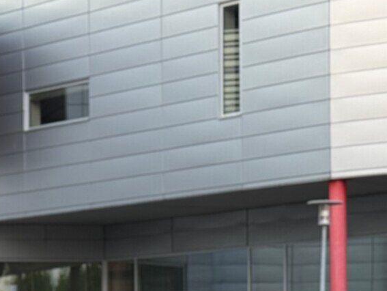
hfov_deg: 11.5
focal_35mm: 165
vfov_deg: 8.8
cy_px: 417
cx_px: -191
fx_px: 1846
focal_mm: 6.76
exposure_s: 1/87
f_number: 1.78
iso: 100
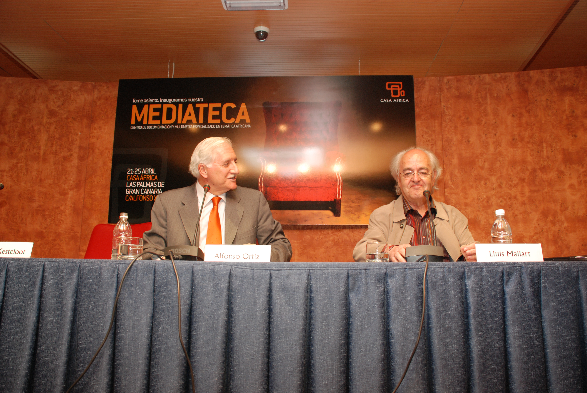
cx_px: 294
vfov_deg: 43.7
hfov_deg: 61.9
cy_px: 196
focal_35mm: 30
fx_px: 490
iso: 400
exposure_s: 1/60
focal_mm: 20
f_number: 4
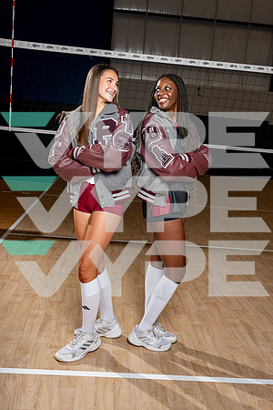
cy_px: 205
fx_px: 432
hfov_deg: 35.1
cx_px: 136
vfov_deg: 50.7
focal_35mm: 38
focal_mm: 38
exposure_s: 1/250
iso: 100
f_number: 8
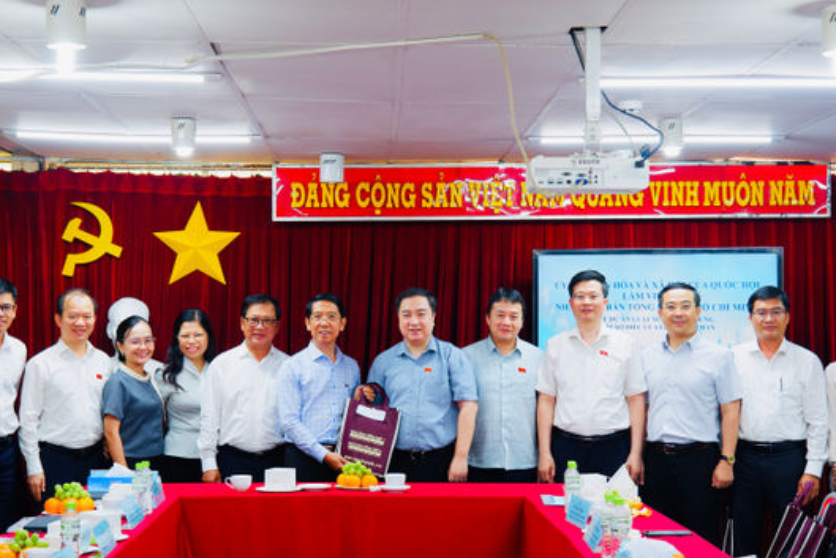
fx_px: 1138
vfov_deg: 27.5
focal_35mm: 49
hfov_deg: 40.3
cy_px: 283
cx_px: 422
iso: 500
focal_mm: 32.5
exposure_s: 1/50
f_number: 4
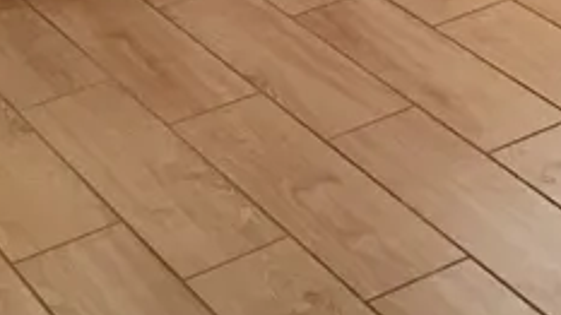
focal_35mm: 130
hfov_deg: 15.8
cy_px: -363
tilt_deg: -14.9
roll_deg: +2.8
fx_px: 1934
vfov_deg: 8.7
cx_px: 693
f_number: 2.2
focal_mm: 4.2
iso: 80
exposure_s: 1/15
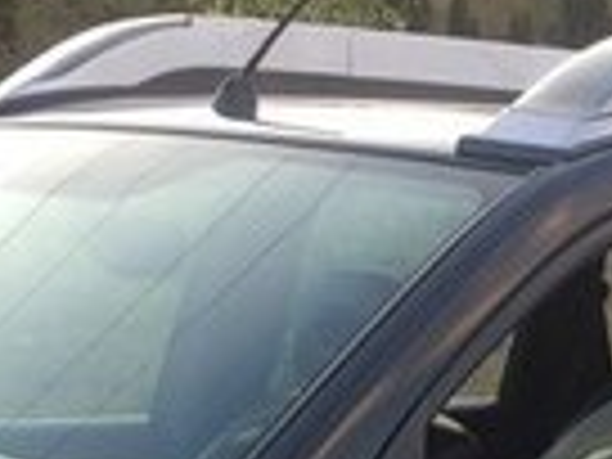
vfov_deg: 9.9
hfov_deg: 14.0
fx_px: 2493
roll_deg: -2.9
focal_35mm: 141
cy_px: 830
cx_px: 400
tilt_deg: -15.0
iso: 32
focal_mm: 4.15
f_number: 2.2
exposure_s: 1/105
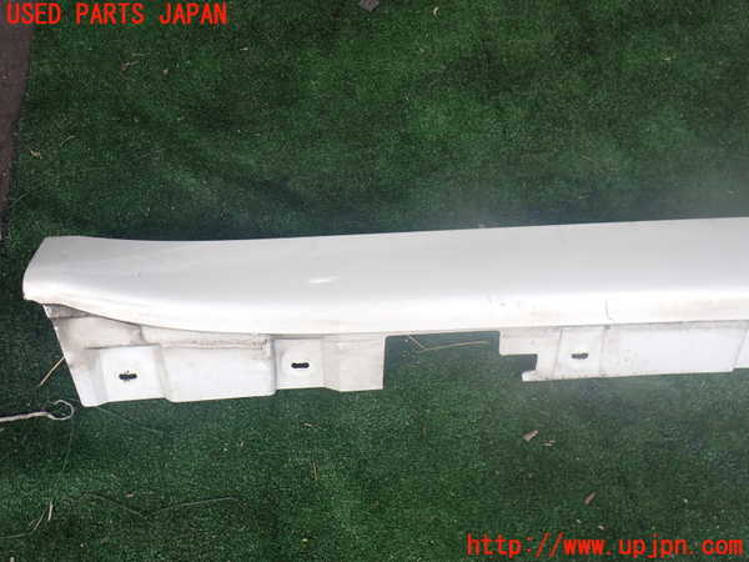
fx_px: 649
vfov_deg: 46.8
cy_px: 281
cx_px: 374
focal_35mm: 30
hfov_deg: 60.0
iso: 100
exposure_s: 1/250
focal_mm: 5.4
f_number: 3.2
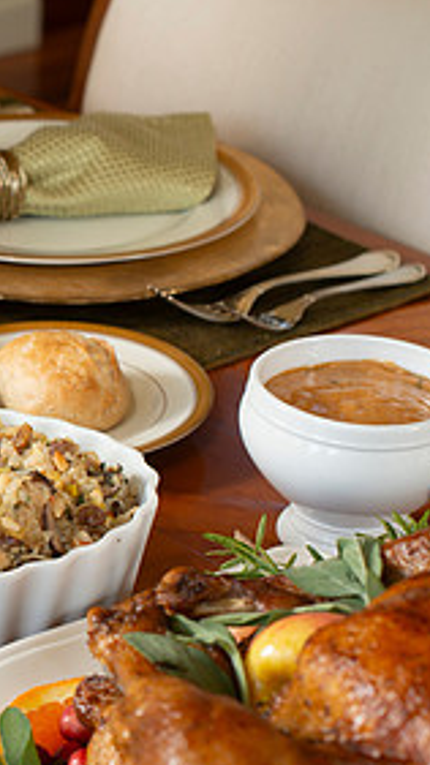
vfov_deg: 19.8
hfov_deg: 10.8
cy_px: 461
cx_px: -199
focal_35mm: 108
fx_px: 2190
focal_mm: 50
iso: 200
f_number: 5.6
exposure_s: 1/60
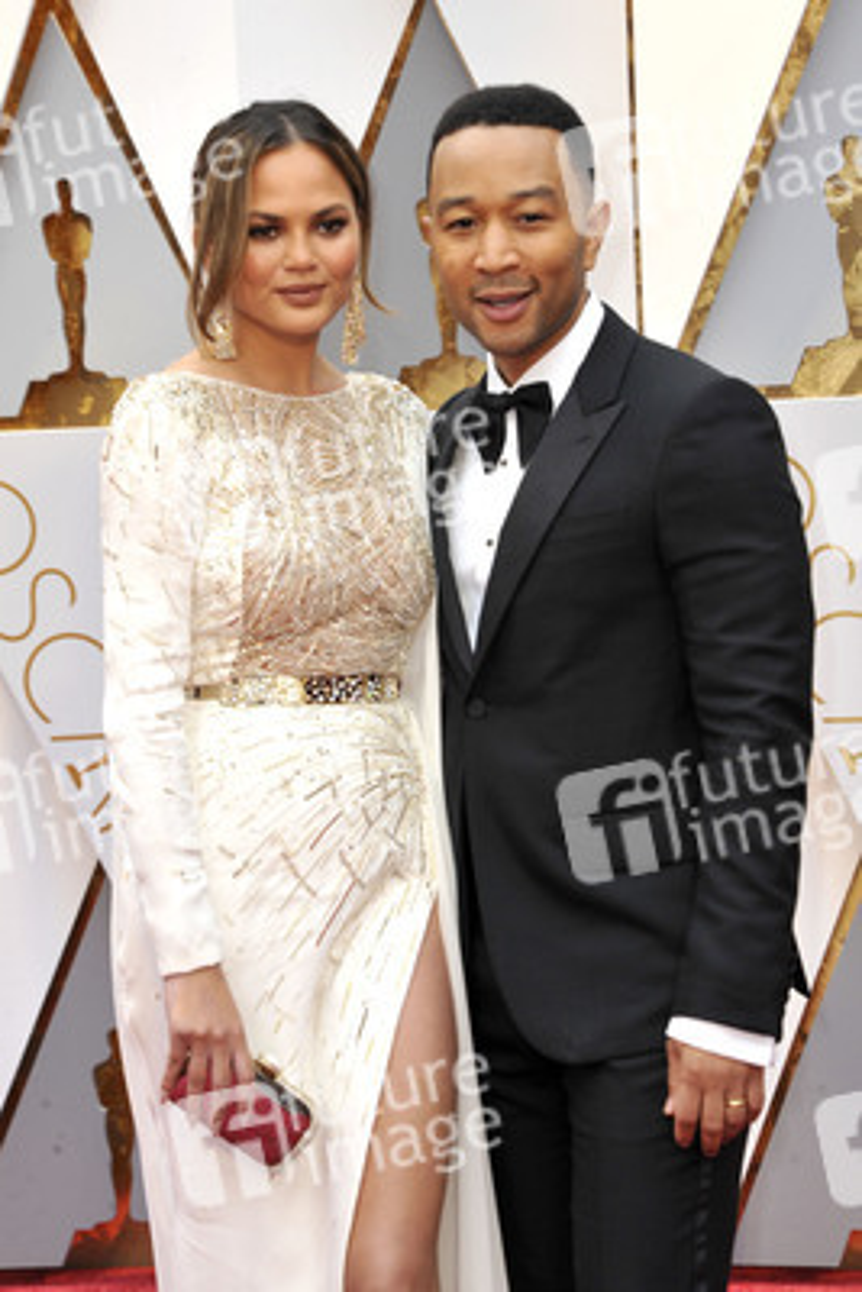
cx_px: 431
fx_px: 4378
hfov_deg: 11.2
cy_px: 646
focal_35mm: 122
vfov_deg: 16.8
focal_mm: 122
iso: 1000
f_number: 8
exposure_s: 1/250
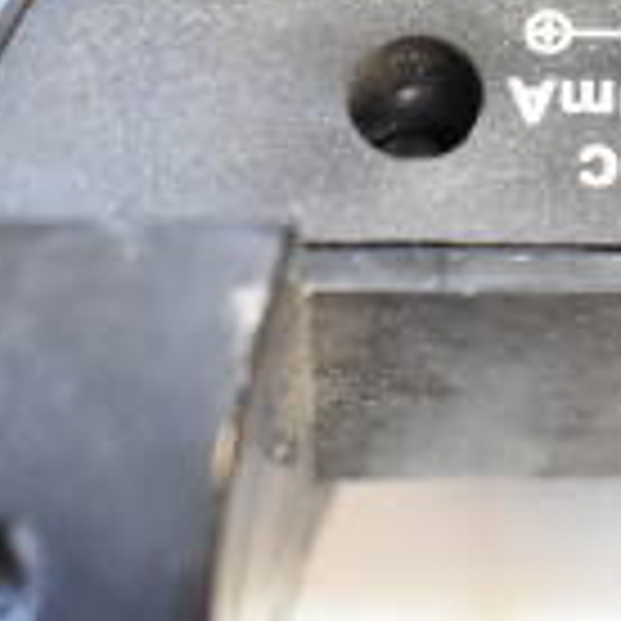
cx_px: 1228
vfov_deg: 9.1
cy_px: 133
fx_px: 3897
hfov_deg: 8.6
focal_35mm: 192
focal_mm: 34
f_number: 5
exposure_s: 1/100
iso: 1600
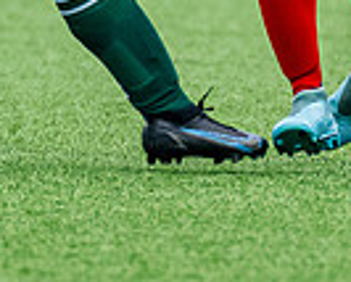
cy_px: -213
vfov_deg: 0.8
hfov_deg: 1.0
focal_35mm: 1997
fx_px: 20791
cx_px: 277
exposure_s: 1/1250
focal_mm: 280
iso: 800
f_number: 4
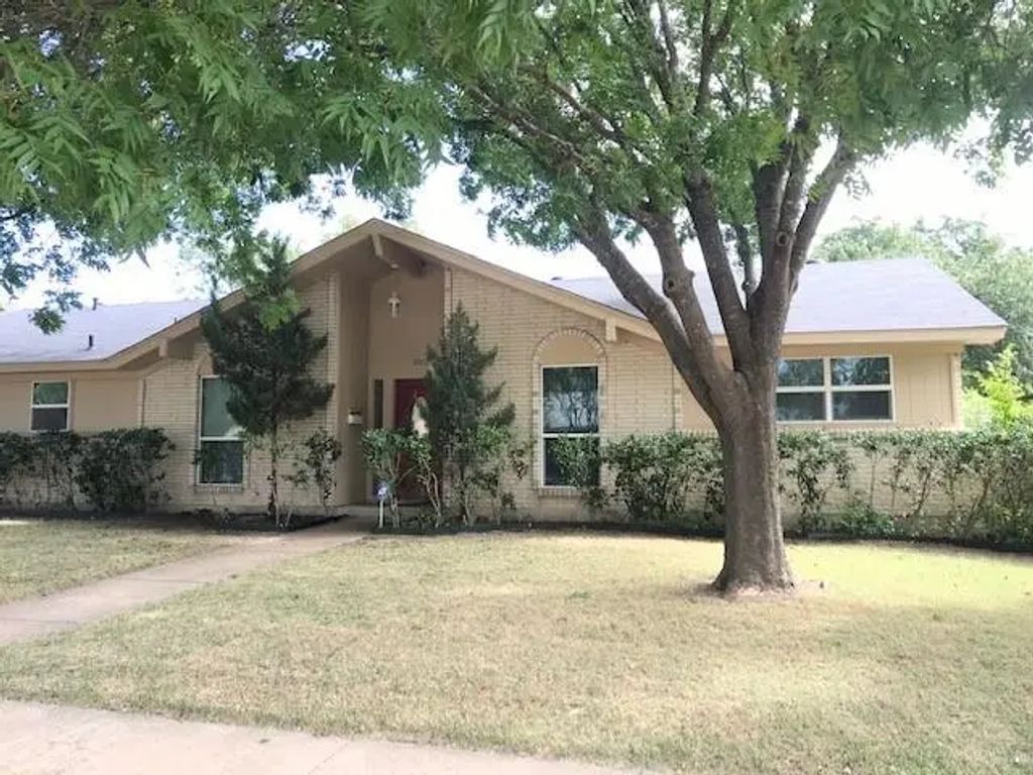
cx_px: 516
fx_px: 836
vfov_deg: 49.7
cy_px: 388
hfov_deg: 63.4
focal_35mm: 28
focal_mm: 3.99
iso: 20
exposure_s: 1/240
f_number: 1.8
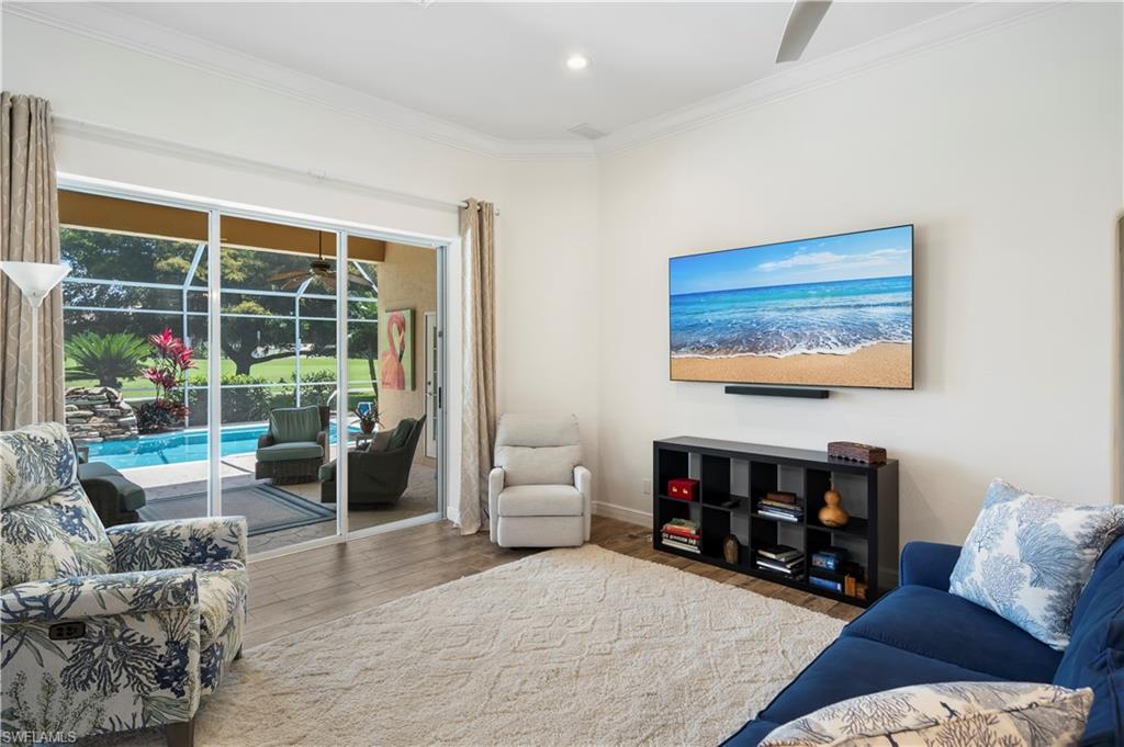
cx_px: 562
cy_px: 374
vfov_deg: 67.3
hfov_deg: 90.0
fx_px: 562
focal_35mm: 18
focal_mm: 18
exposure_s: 1/20
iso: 320
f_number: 7.1
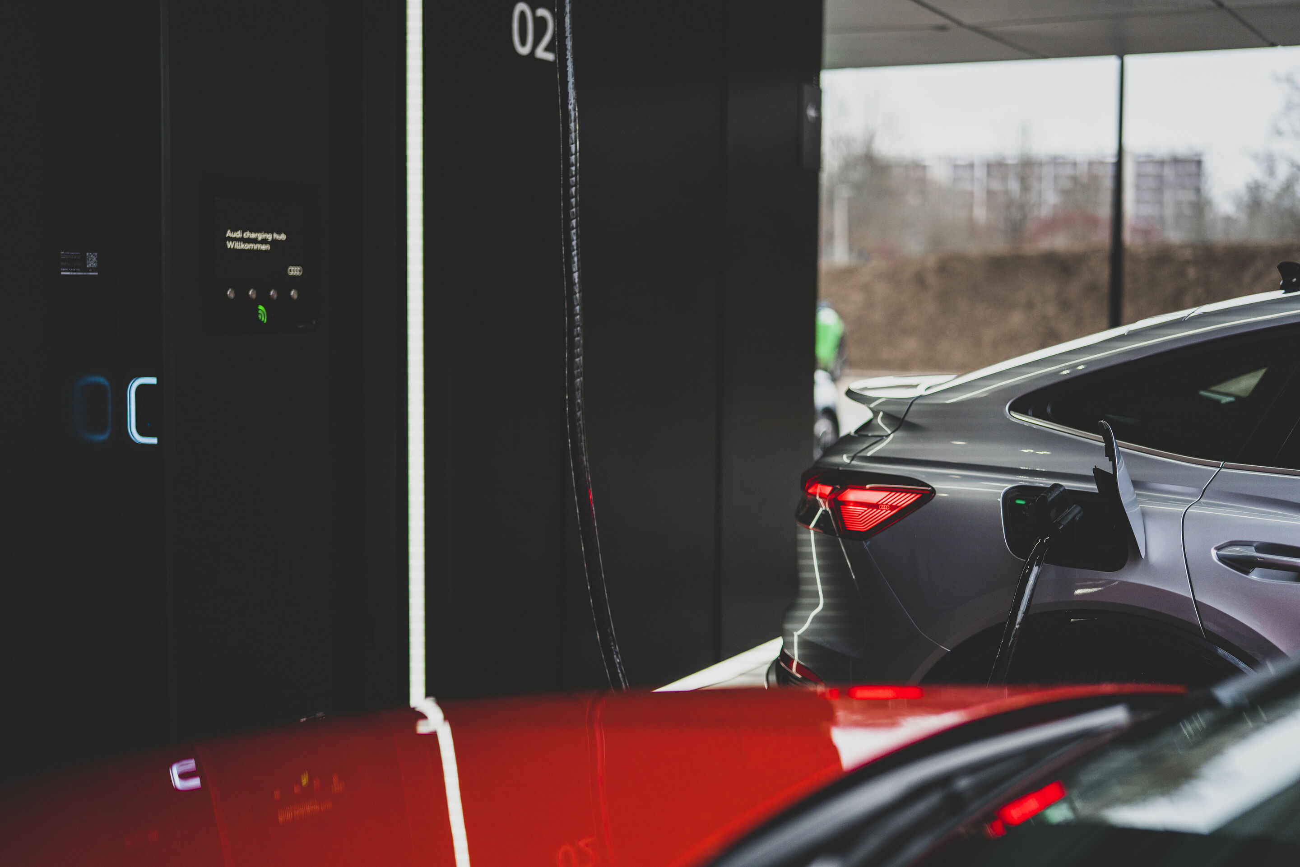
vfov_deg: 27.0
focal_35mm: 50
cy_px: 434
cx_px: 650
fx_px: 1806
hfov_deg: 39.6
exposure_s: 1/1000
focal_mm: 50
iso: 320
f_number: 1.4
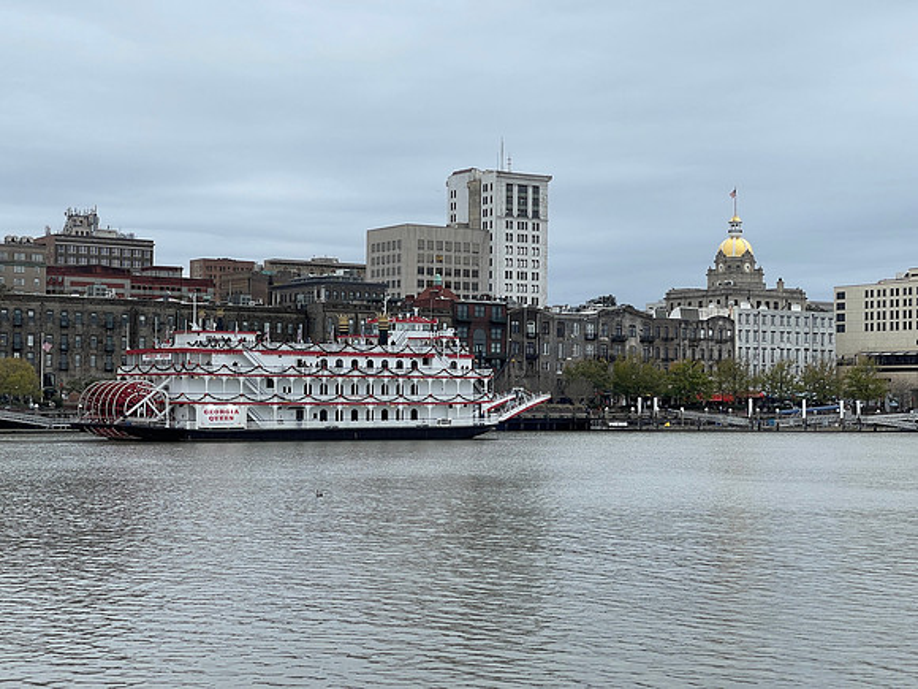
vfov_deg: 22.9
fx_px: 1697
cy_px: 344
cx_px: 459
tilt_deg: +1.4
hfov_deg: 30.3
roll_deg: -0.3
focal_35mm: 64
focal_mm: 7.5
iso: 20
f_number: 2.2
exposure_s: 1/372
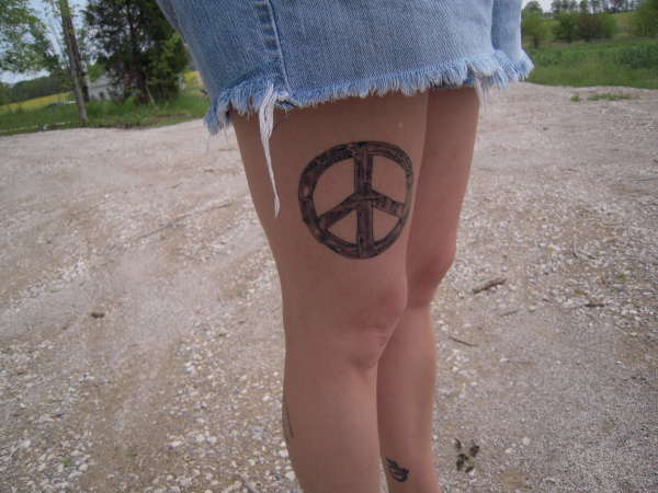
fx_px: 532
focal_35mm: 28
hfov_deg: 63.4
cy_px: 246
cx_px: 329
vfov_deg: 49.7
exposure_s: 1/400
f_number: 5.4
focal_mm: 5
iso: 100
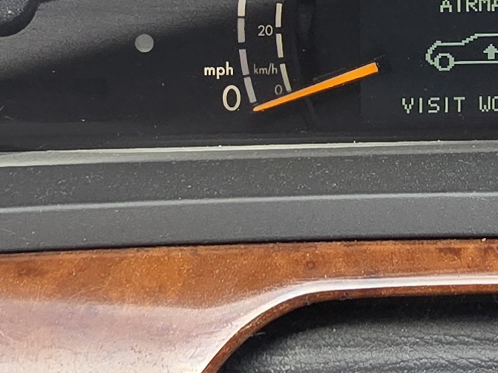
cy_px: -148
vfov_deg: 17.6
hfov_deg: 25.0
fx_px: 1108
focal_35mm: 77
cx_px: 390
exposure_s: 1/154
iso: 50
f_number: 2.2
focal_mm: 2.2
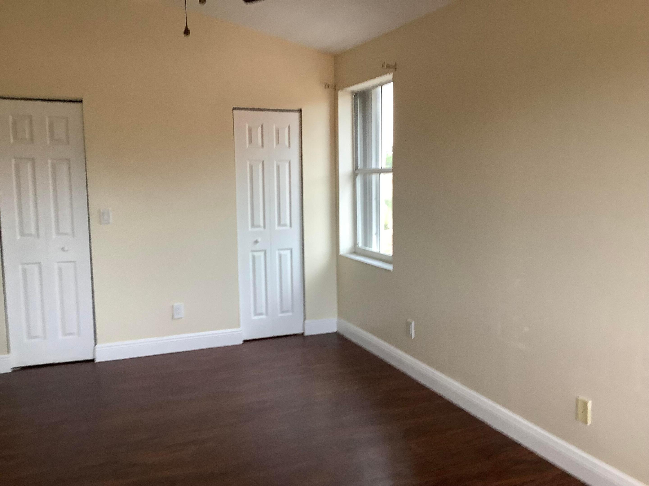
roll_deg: -1.5
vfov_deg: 45.4
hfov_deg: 58.4
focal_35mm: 31
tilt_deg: -5.8
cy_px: 243
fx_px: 581
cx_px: 324
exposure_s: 1/60
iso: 100
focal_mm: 3.3
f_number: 2.4
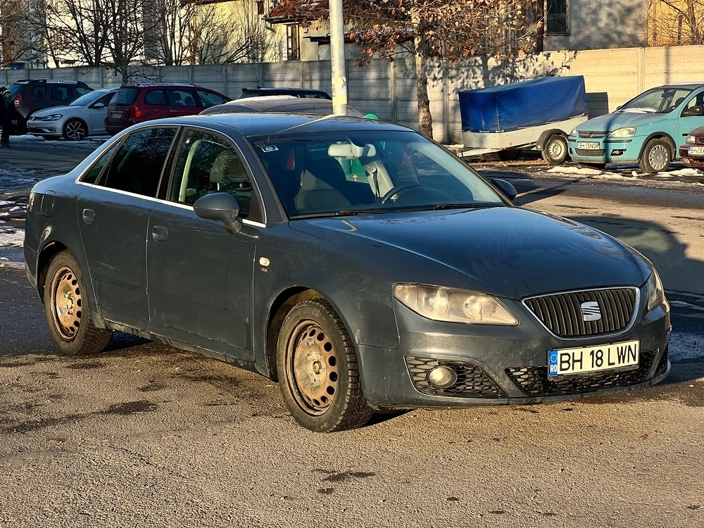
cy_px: 264
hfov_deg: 25.3
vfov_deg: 19.1
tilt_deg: -7.2
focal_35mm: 77
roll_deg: +1.3
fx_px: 1566
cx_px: 352
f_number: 2.8
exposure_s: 1/444
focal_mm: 9
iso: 32
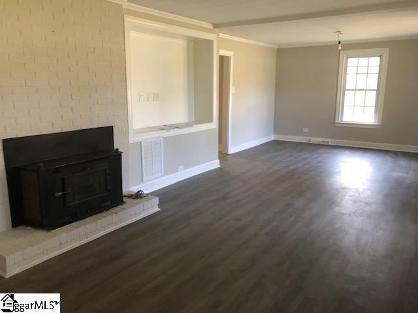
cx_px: 209
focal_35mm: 28
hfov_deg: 63.4
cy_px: 156
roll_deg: +1.1
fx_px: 338
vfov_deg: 49.7
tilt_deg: -11.5
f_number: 1.8
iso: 40
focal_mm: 3.99
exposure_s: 1/20
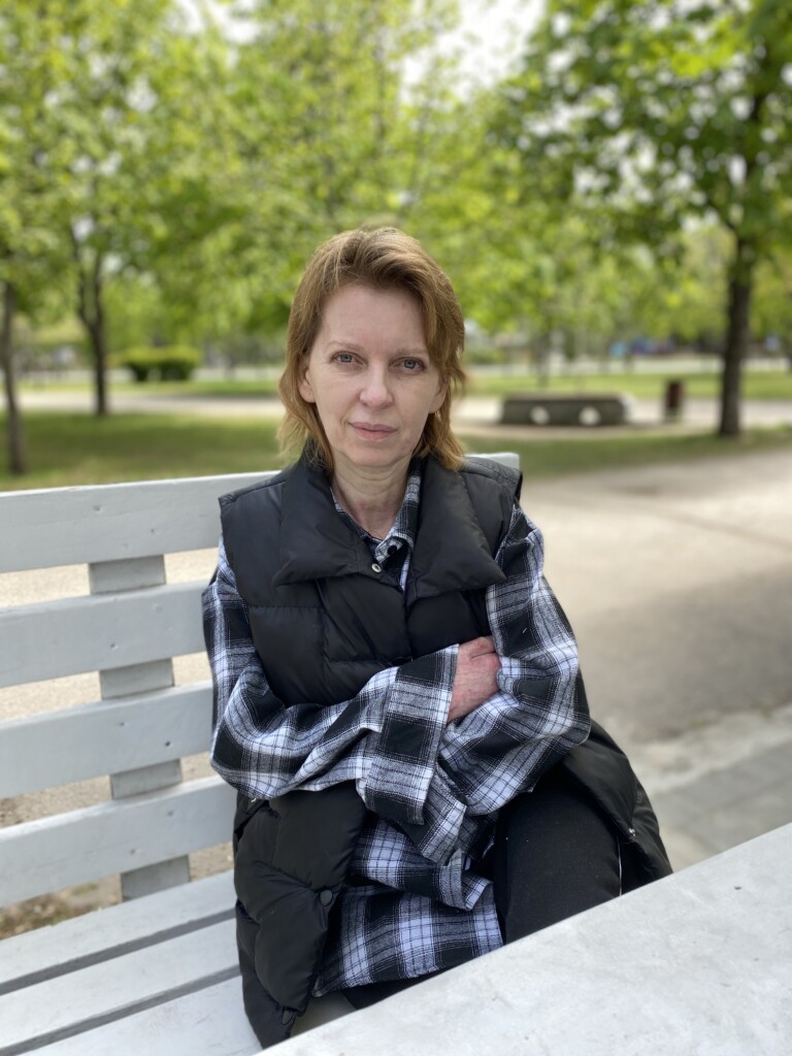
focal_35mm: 26
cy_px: 528
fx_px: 793
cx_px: 396
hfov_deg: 53.1
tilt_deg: -11.8
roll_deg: +1.0
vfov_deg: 67.3
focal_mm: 4.25
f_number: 1.8
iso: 32
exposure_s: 1/562
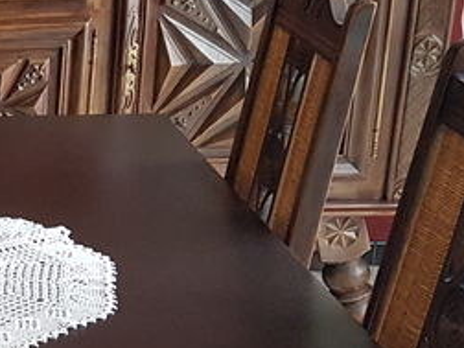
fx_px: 1381
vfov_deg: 14.3
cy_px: 298
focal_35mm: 103
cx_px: -293
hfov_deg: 16.8
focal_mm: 4.2
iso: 200
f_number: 1.7
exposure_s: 1/17
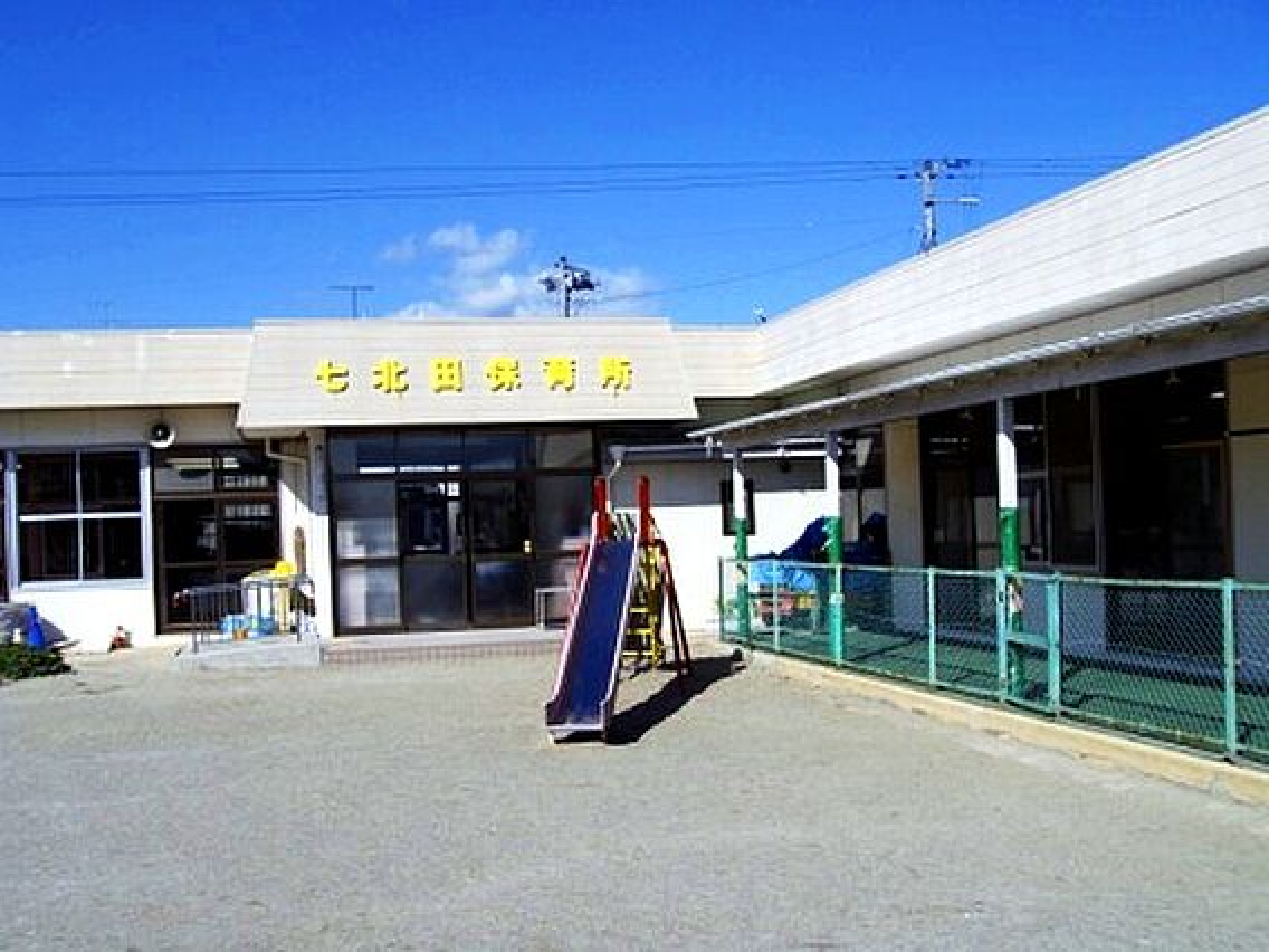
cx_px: 634
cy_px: 476
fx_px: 1320
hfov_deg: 51.4
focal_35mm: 36
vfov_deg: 39.7
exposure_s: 1/800
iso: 80
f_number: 4.8
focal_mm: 6
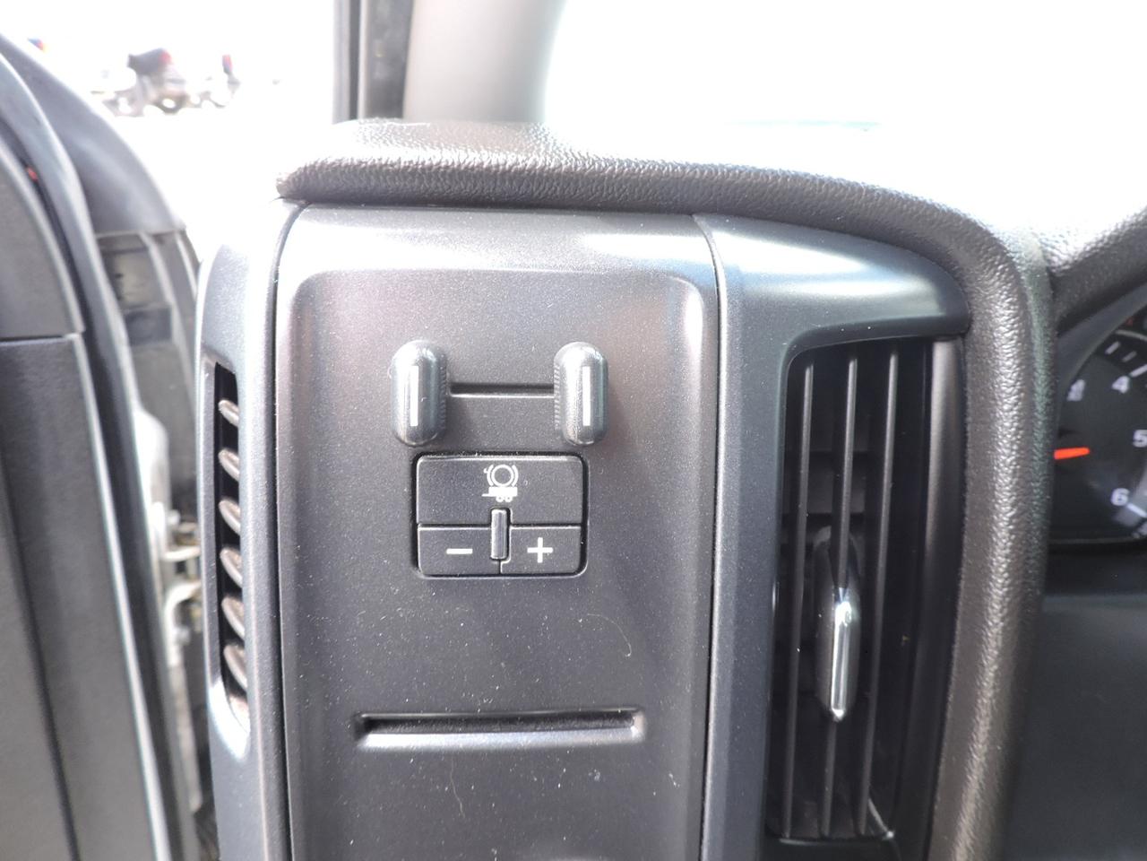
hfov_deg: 71.6
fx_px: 795
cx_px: 574
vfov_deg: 56.8
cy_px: 430
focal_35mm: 24
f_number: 3
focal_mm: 4.3
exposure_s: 1/30
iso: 160
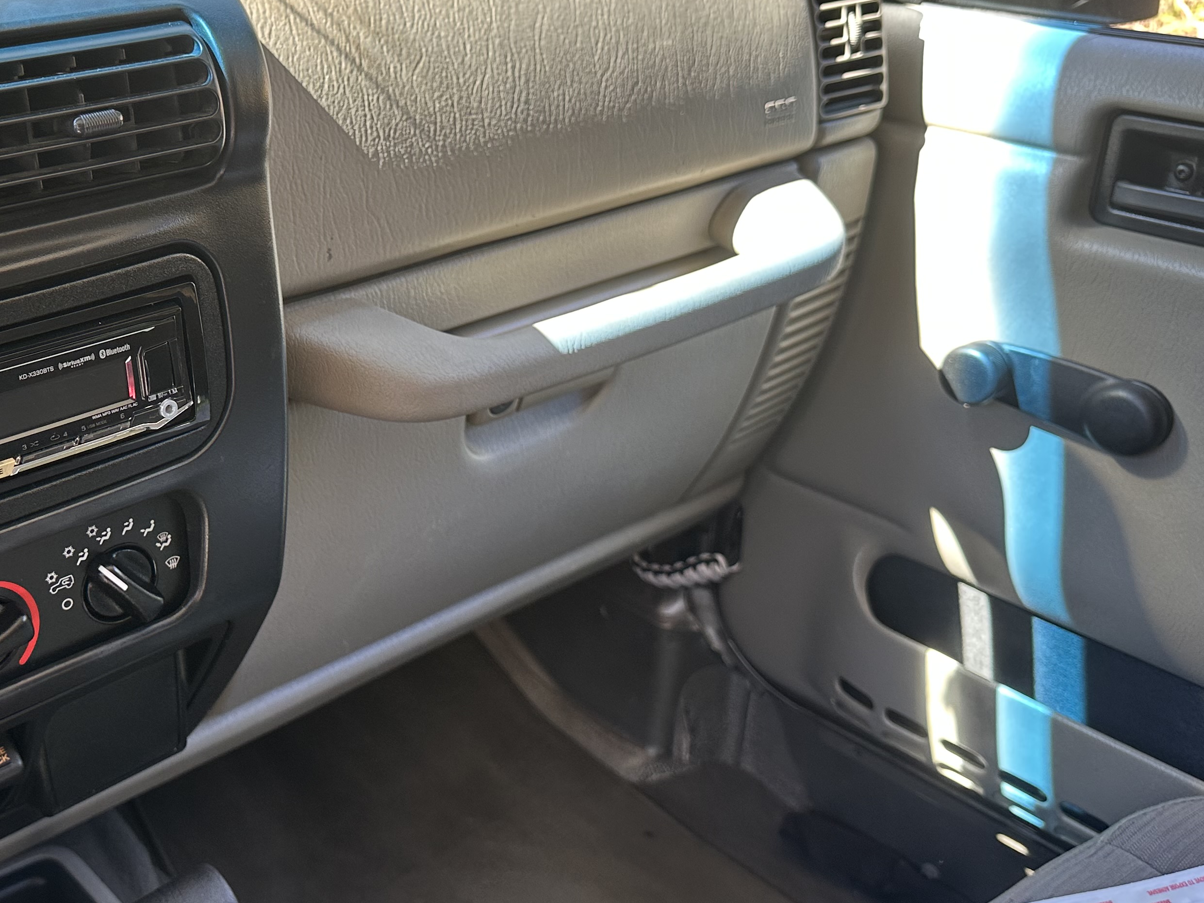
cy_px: 442
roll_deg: -2.1
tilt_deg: -26.7
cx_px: 318
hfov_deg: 46.3
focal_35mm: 39
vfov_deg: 36.8
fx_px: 1357
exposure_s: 1/121
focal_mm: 6.86
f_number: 1.78
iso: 125
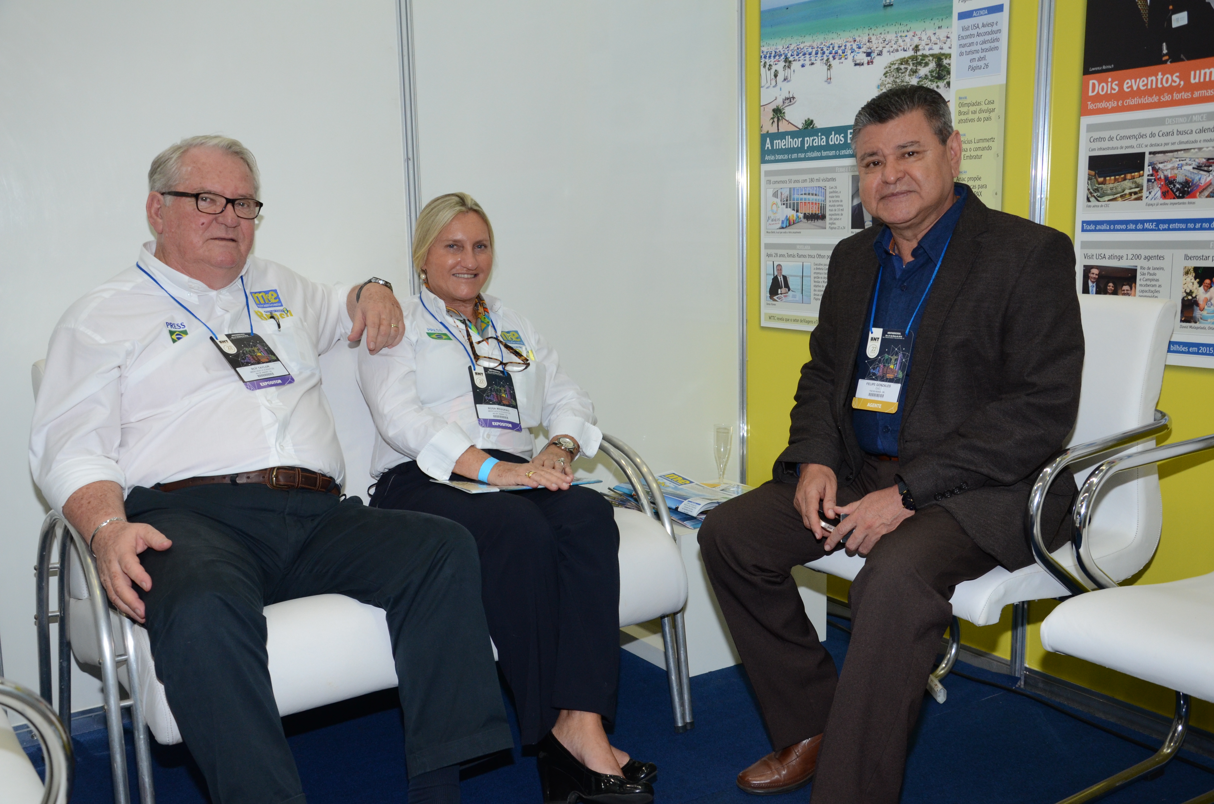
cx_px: 607
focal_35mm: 36
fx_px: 1211
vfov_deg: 36.7
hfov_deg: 53.2
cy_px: 402
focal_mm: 24
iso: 800
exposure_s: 1/100
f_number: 6.3
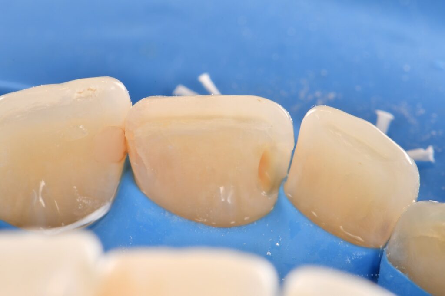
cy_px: 148
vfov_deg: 8.7
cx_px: 222
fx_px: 1940
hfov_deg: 13.1
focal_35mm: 157
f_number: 32
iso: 200
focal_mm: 105
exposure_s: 1/160
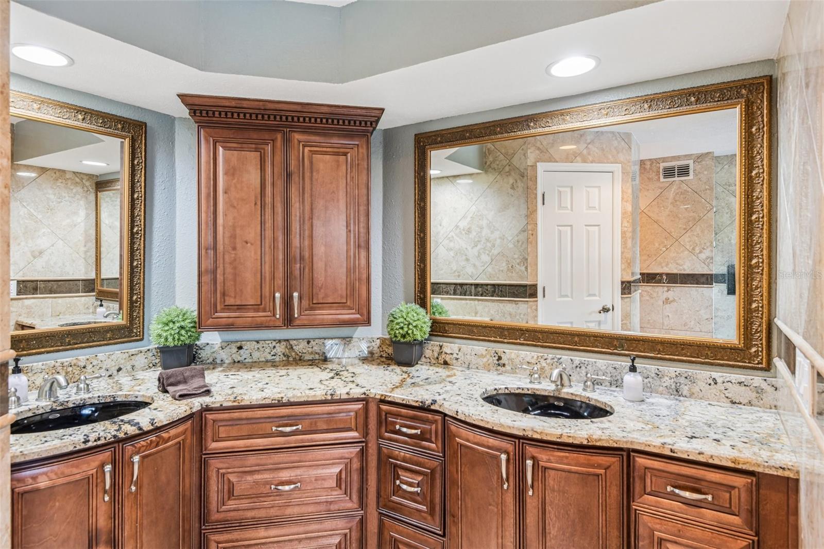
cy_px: 274
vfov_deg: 61.9
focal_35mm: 20
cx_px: 412
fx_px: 458
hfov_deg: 84.0
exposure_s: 1/5
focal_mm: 20
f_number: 8
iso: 400
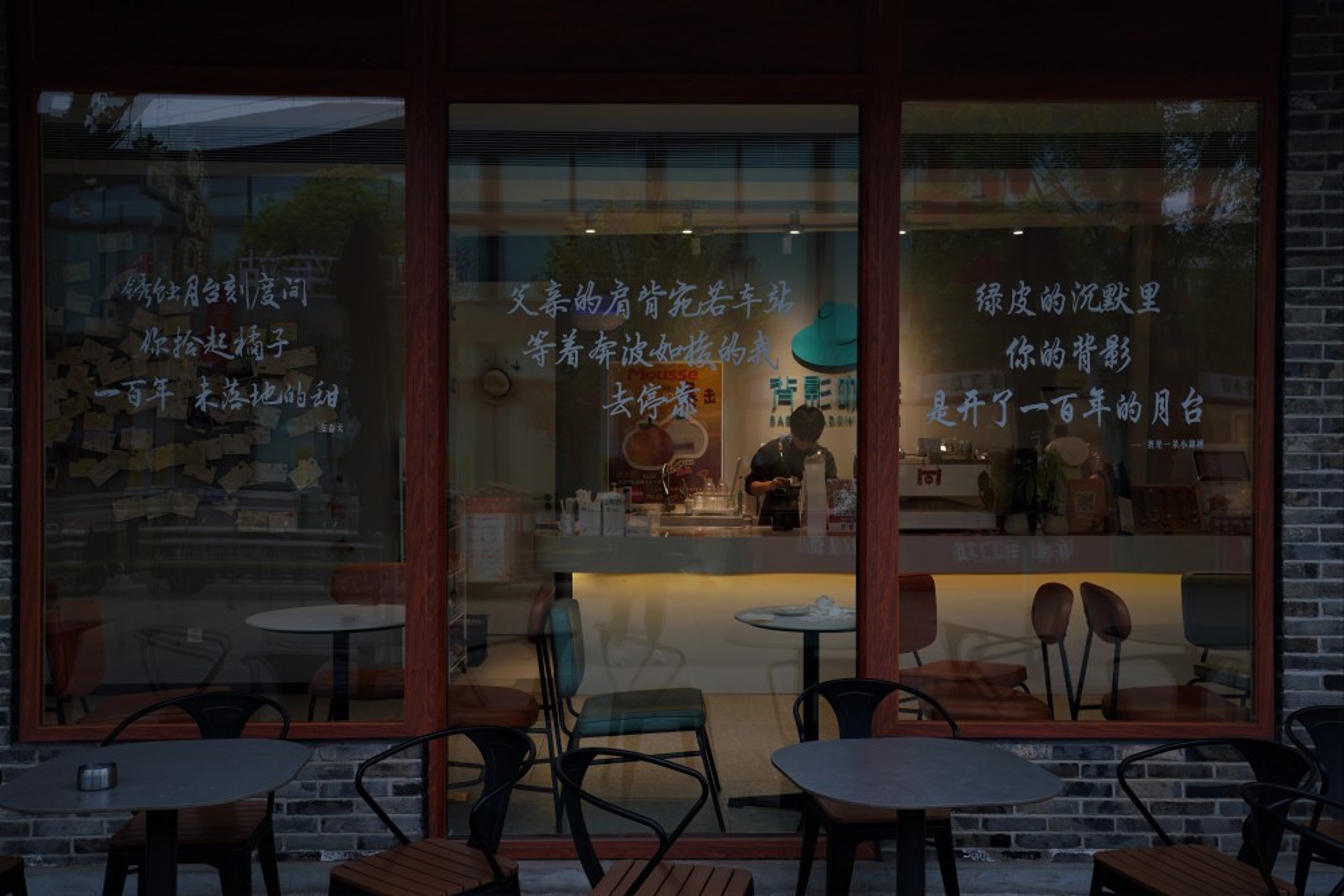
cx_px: 672
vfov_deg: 37.9
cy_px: 448
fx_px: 1307
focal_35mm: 35
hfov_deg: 54.4
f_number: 7.1
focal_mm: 35
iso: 200
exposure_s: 1/40
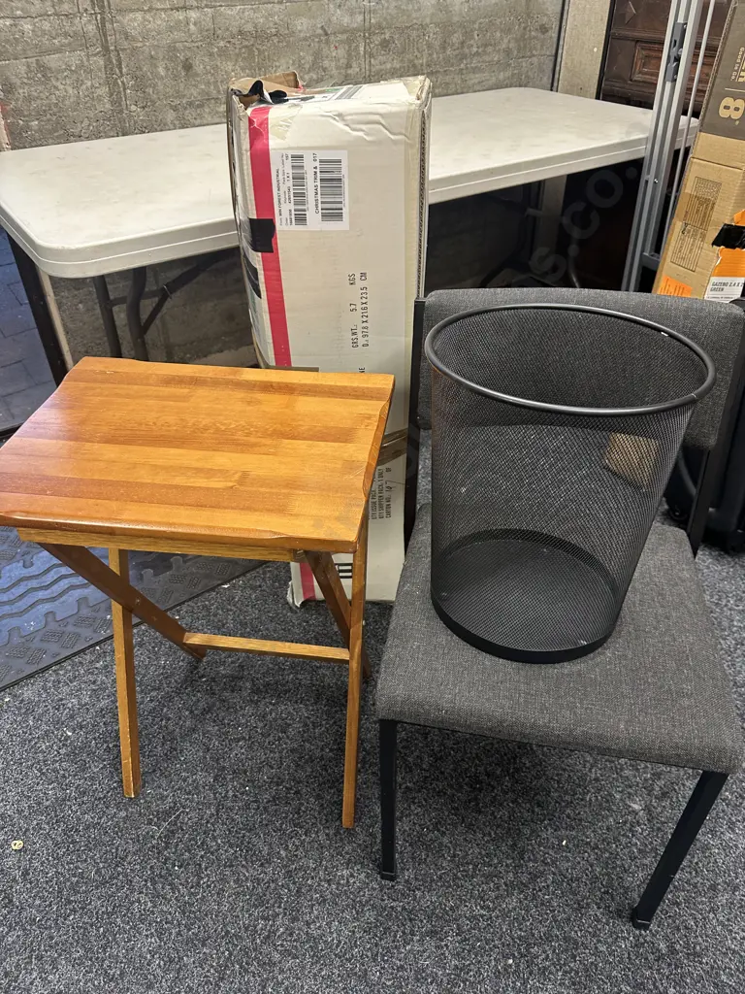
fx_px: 689
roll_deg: +0.9
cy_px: 497
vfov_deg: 71.6
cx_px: 372
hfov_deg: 56.8
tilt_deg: -38.5
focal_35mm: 24
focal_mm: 6.86
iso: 160
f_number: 1.78
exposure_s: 1/50
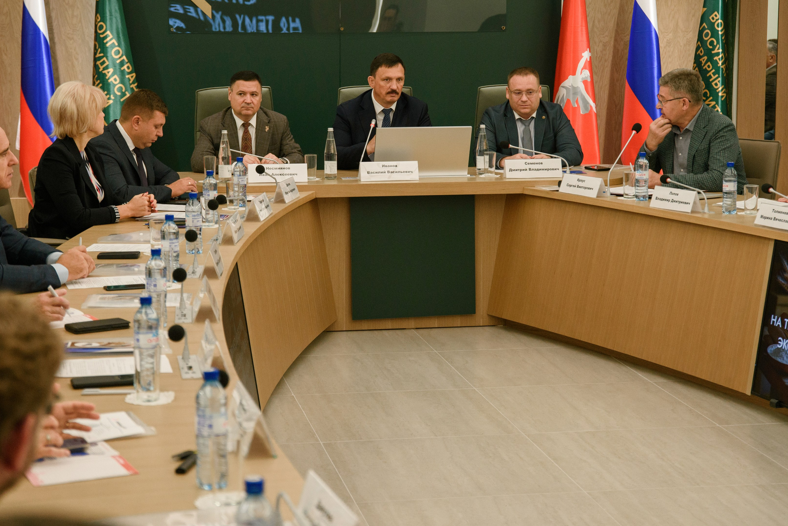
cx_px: 361
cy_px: 188
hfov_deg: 27.7
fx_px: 1598
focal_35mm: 73
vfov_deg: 18.7
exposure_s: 1/400
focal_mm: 55
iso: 1600
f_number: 3.5
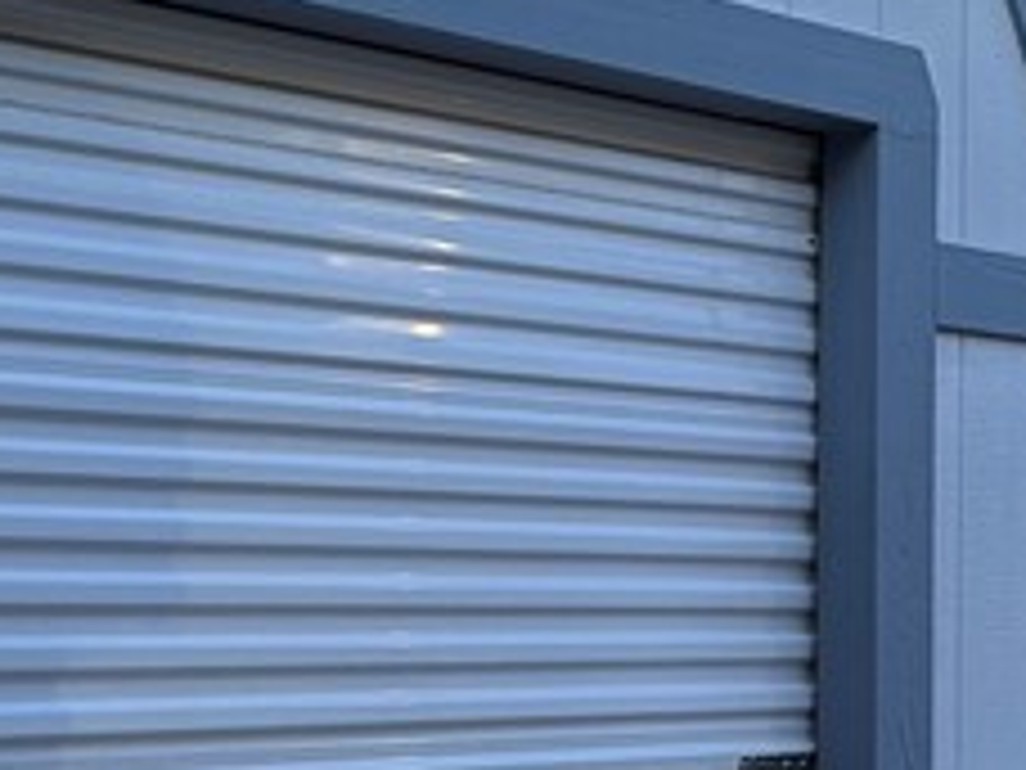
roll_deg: -0.8
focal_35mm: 63
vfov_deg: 23.1
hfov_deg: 30.6
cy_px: 563
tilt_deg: +2.1
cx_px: 410
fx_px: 1867
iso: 40
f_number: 2.2
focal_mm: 2.22
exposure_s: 1/376
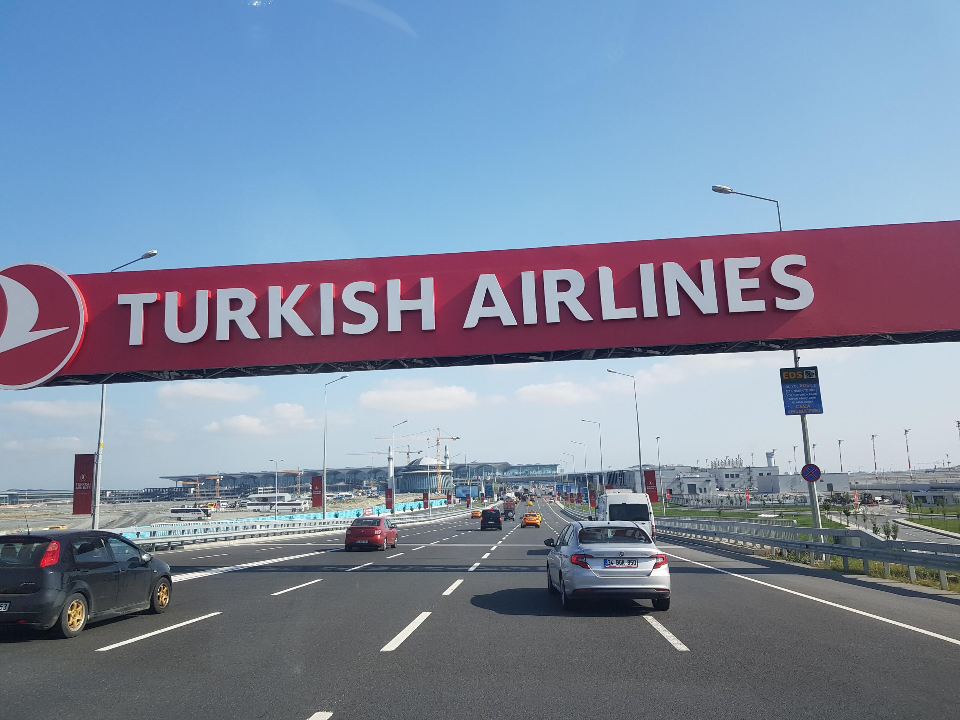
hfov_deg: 67.3
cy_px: 360
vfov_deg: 53.1
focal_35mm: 26
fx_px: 721
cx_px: 480
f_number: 1.7
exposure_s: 1/1580
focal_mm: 4.2
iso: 40
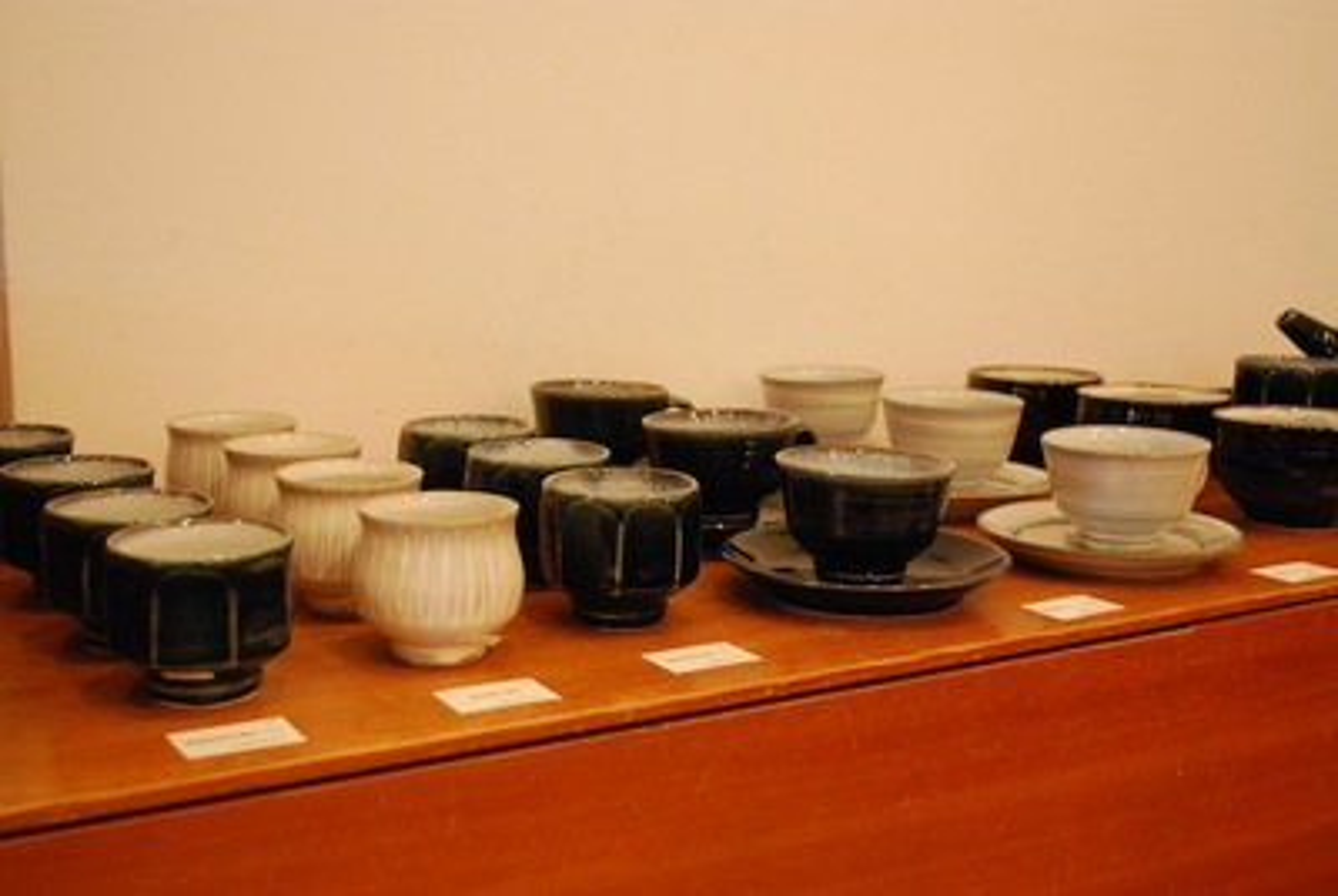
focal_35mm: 45
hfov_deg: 43.5
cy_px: 448
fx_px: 1675
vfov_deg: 30.0
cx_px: 669
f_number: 4.8
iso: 1600
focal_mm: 30
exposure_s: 1/25
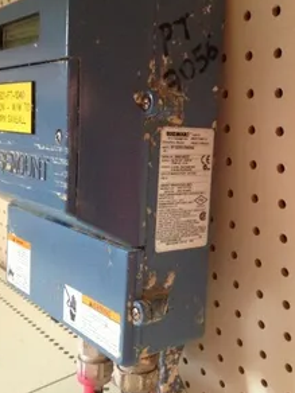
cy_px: 187
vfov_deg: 39.6
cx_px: 166
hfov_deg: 30.2
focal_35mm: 48
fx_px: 545
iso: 400
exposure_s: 1/20
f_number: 2.4
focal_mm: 4.28
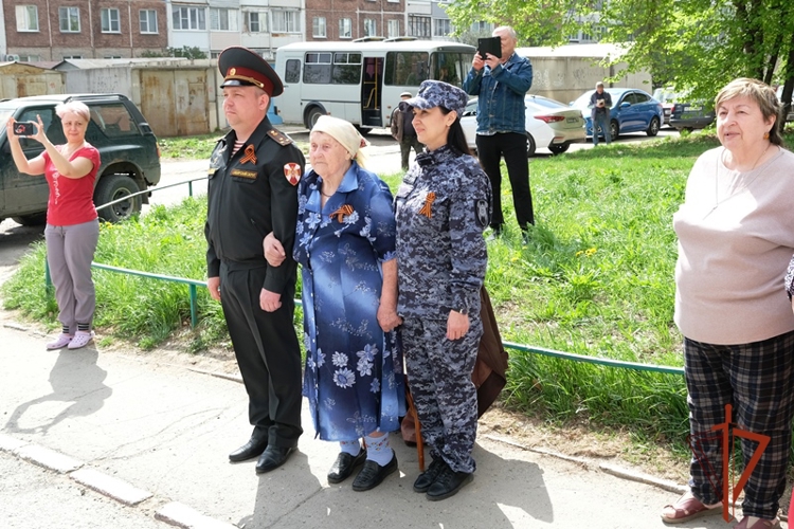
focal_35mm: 35
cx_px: 397
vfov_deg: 37.9
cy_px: 264
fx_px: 772
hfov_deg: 54.4
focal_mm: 23.5
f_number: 5.6
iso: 160
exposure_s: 1/180
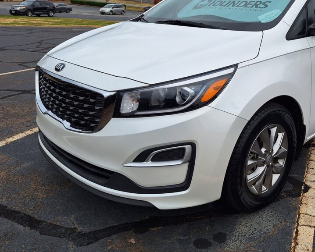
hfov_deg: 54.2
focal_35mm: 32
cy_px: 86
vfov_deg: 45.2
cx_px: 217
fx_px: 298
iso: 40
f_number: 1.8
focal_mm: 5.54
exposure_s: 1/1706
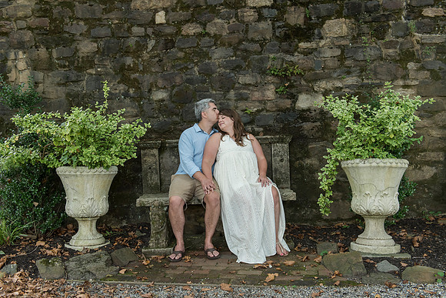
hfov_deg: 53.1
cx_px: 223
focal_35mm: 36
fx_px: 446
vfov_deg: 36.9
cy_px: 149
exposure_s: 1/100
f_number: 4.5
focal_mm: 36
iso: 1600
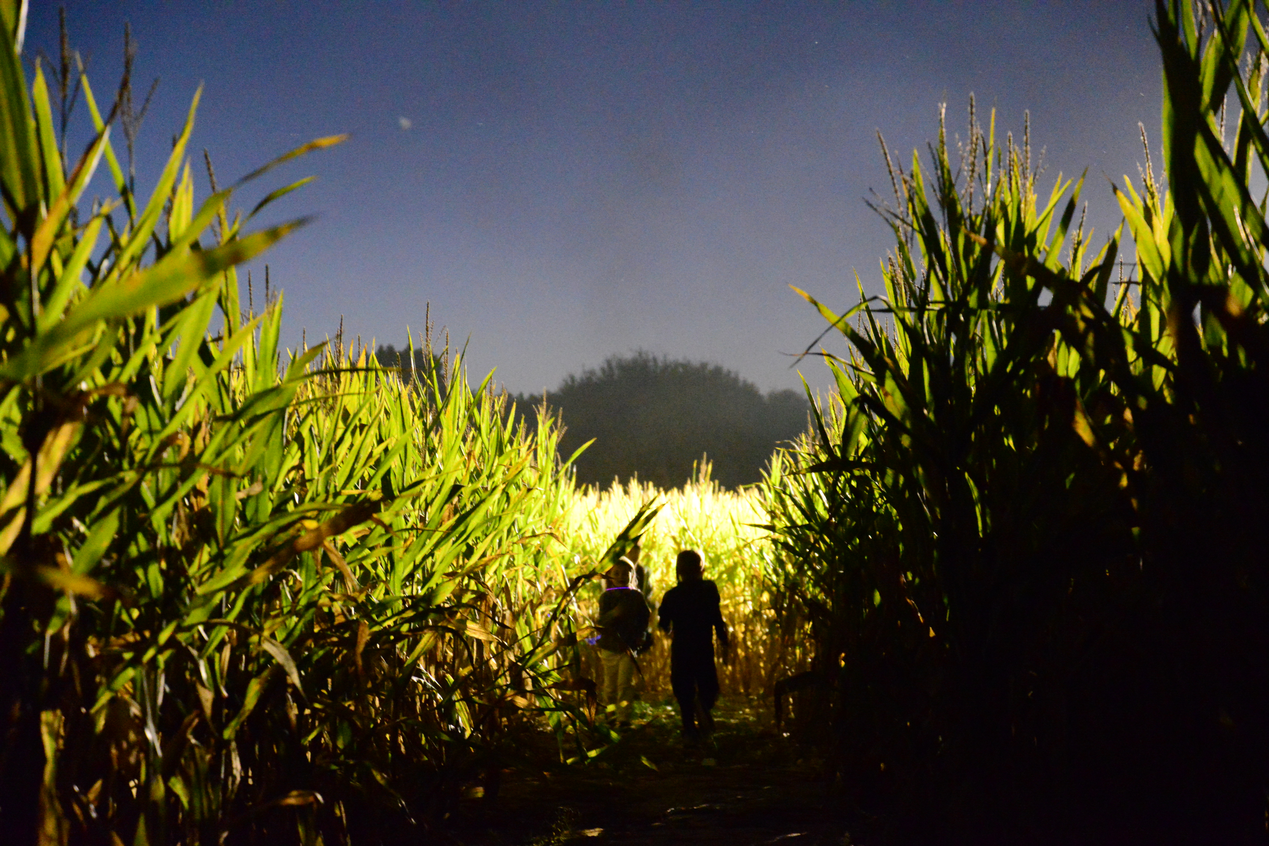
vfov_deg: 16.1
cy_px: 423
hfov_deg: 23.9
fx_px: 2996
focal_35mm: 85
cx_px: 634
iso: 12800
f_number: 4.5
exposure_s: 1/30
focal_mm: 85
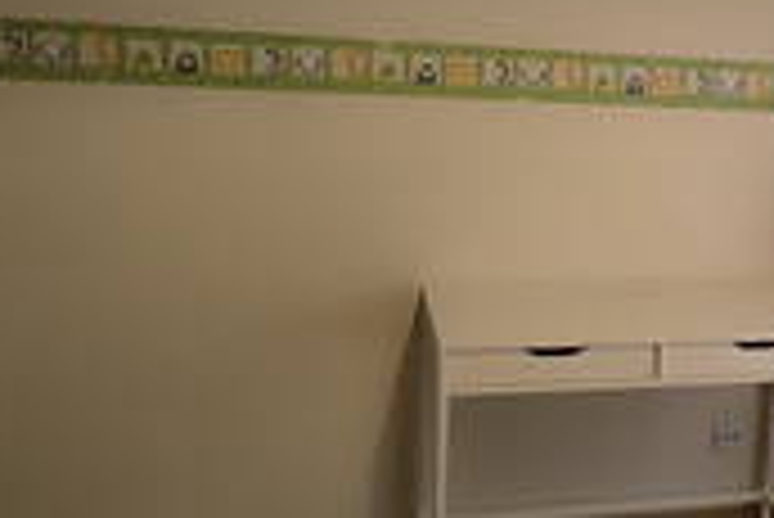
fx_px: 1076
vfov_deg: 27.0
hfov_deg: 36.7
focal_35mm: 50
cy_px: 225
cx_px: 716
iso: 400
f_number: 1.65
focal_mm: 6.14
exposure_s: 1/50
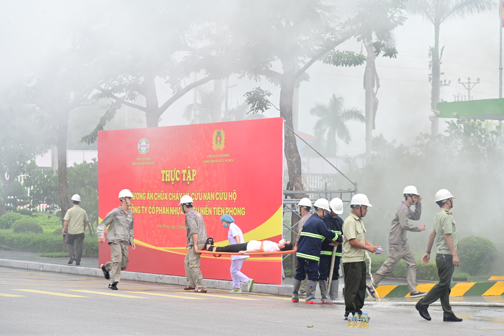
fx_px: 1680
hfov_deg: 17.1
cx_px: 252
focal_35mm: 120
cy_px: 168
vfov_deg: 11.4
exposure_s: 1/160
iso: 320
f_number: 8
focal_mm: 120
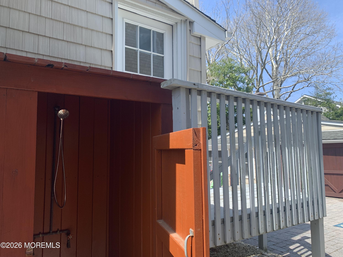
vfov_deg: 53.1
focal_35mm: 26
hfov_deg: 67.3
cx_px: 172
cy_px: 128
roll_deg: +0.0
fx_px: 258
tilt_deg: +5.8
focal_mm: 4.25
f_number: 1.8
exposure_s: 1/706
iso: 25
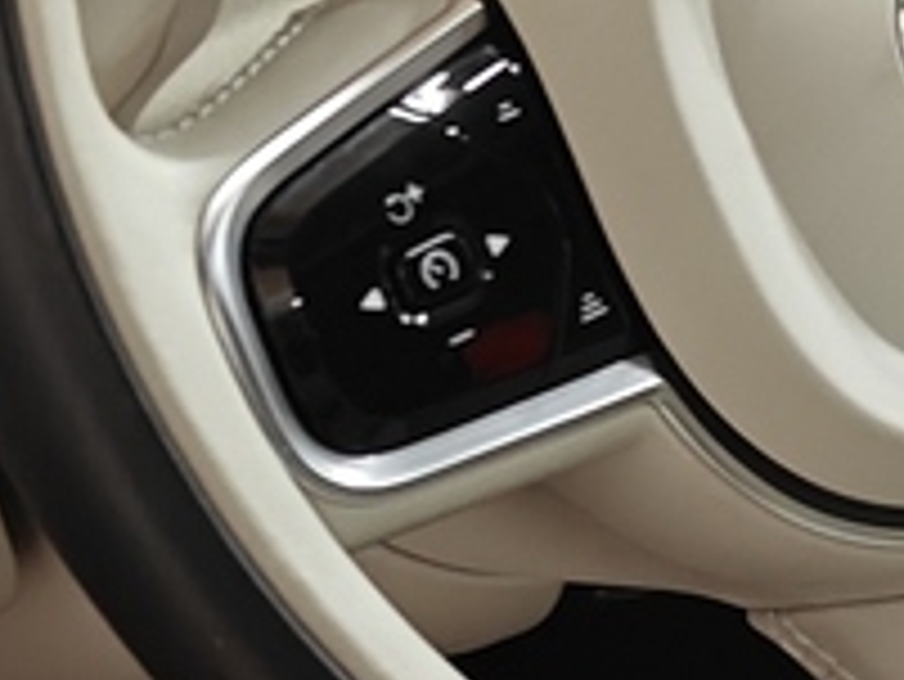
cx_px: 1313
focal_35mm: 172
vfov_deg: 8.6
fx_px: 4494
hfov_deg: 11.1
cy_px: 531
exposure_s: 1/50
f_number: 1.8
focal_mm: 5.59
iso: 160
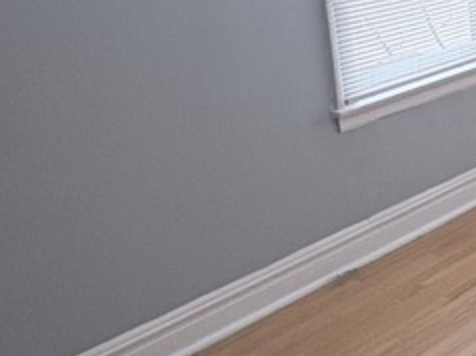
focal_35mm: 66
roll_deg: +3.7
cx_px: 788
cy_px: -30
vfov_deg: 21.2
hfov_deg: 22.0
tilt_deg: -9.7
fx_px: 907
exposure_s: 1/120
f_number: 2.2
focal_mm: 2.22
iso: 80
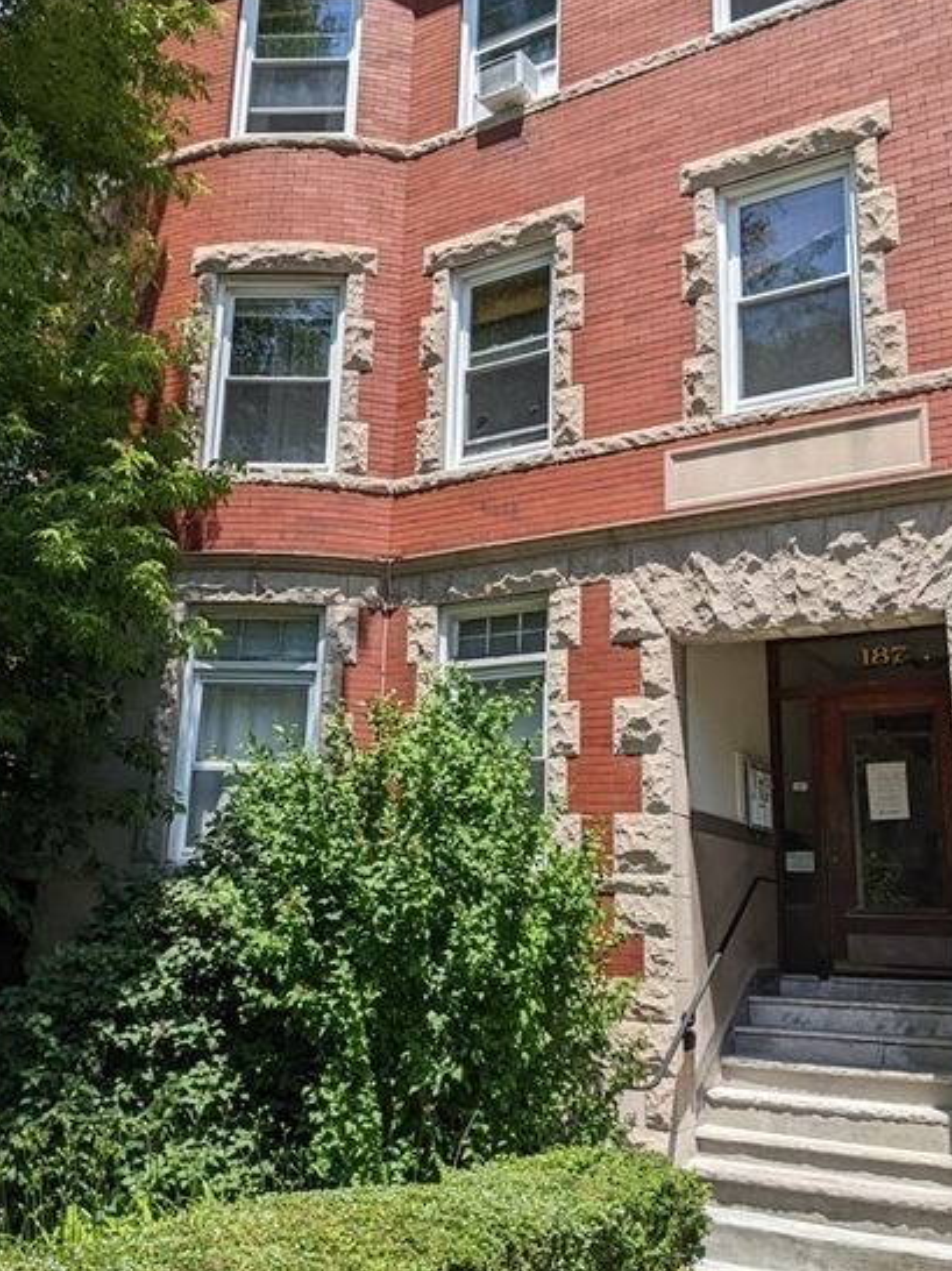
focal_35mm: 33
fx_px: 1211
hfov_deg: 42.9
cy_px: 637
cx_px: 445
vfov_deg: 55.4
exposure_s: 1/3356
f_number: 1.73
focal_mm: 4.38
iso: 52
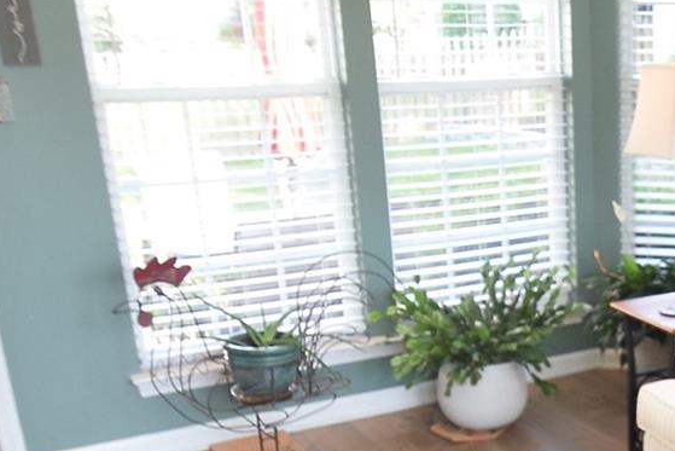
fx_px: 1031
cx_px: 691
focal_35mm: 55
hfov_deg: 32.9
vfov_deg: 24.4
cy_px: 319
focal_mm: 10
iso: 800
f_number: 5.6
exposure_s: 1/125
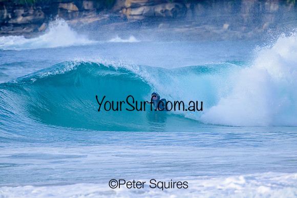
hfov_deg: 2.6
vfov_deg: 1.7
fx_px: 6601
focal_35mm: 800
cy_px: 99
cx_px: 148
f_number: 11
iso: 2000
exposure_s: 1/2000
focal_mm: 800
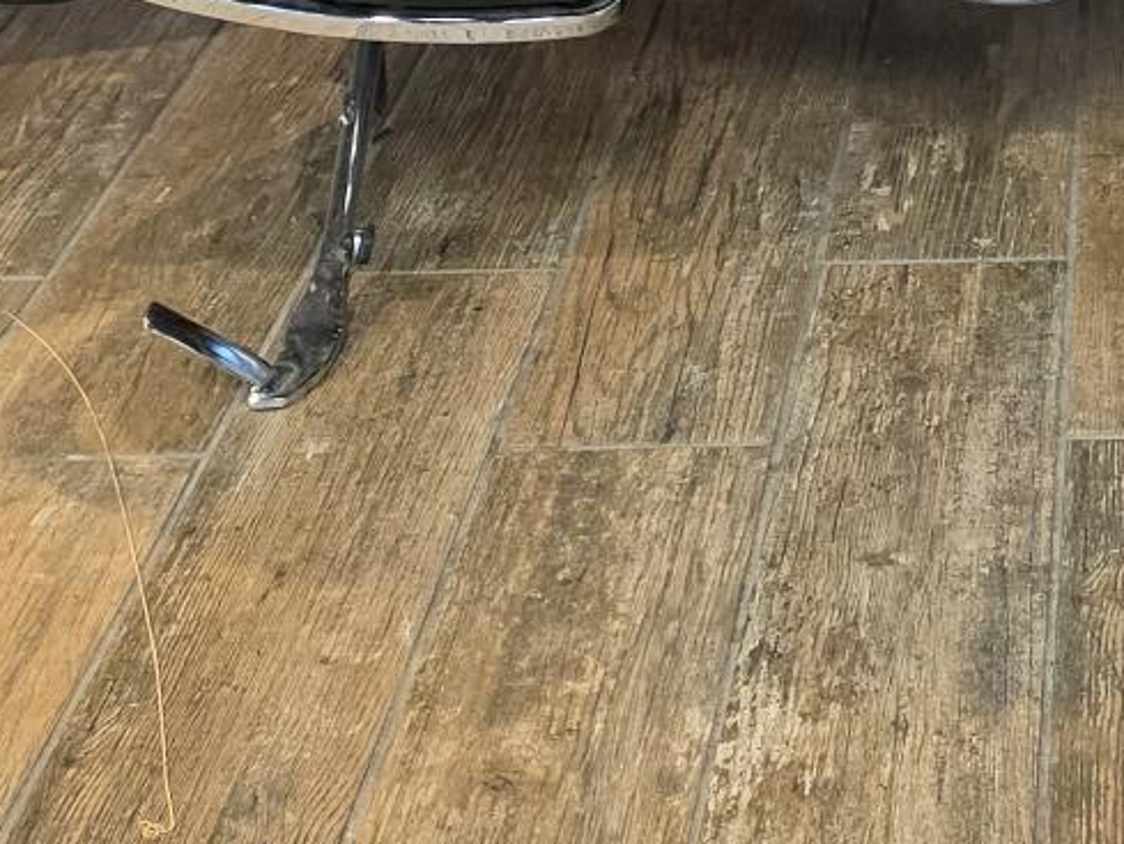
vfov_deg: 13.9
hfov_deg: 20.2
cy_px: -708
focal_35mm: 94
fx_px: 3053
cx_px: 1147
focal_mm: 6.5
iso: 400
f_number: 1.4
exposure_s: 1/120
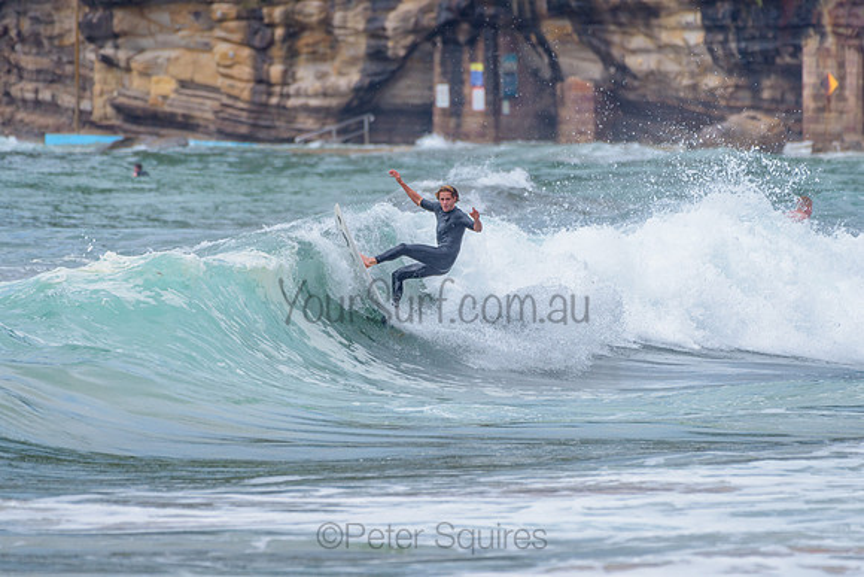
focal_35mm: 613
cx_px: 405
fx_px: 14717
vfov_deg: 2.2
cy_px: 311
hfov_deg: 3.4
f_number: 5.6
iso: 280
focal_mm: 500
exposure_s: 1/2000
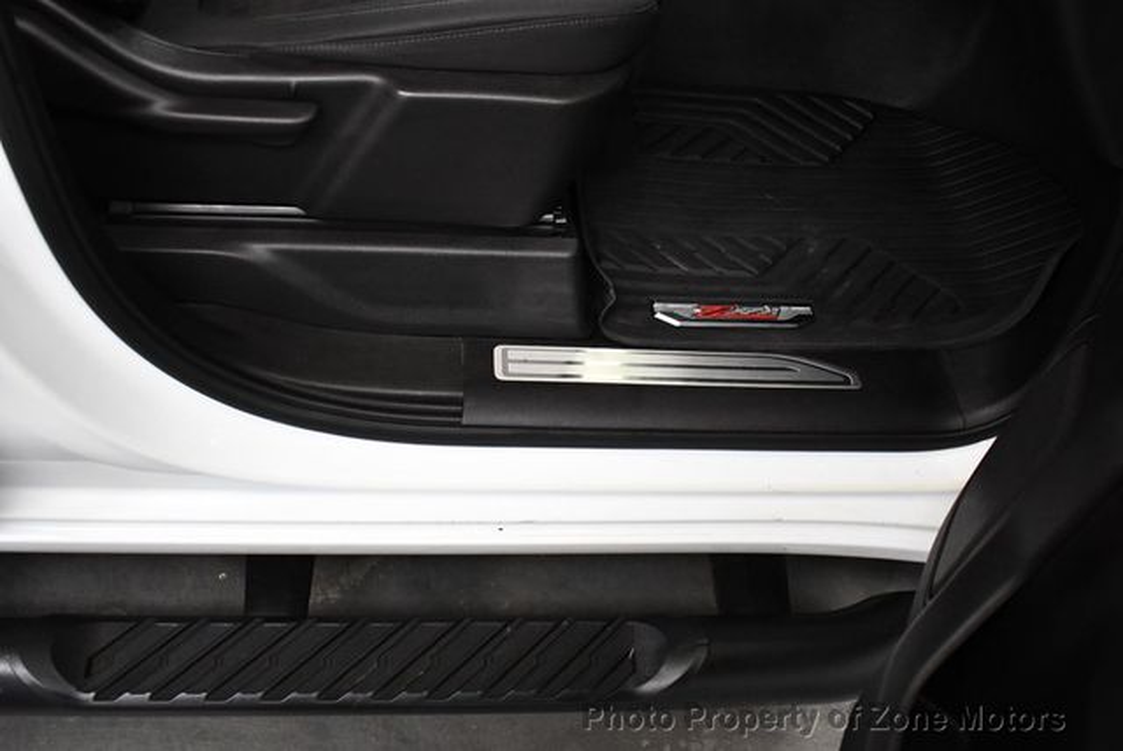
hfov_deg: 53.1
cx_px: 562
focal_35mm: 36
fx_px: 1124
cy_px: 376
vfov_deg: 36.9
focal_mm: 18
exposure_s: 1/125
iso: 2000
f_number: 3.5
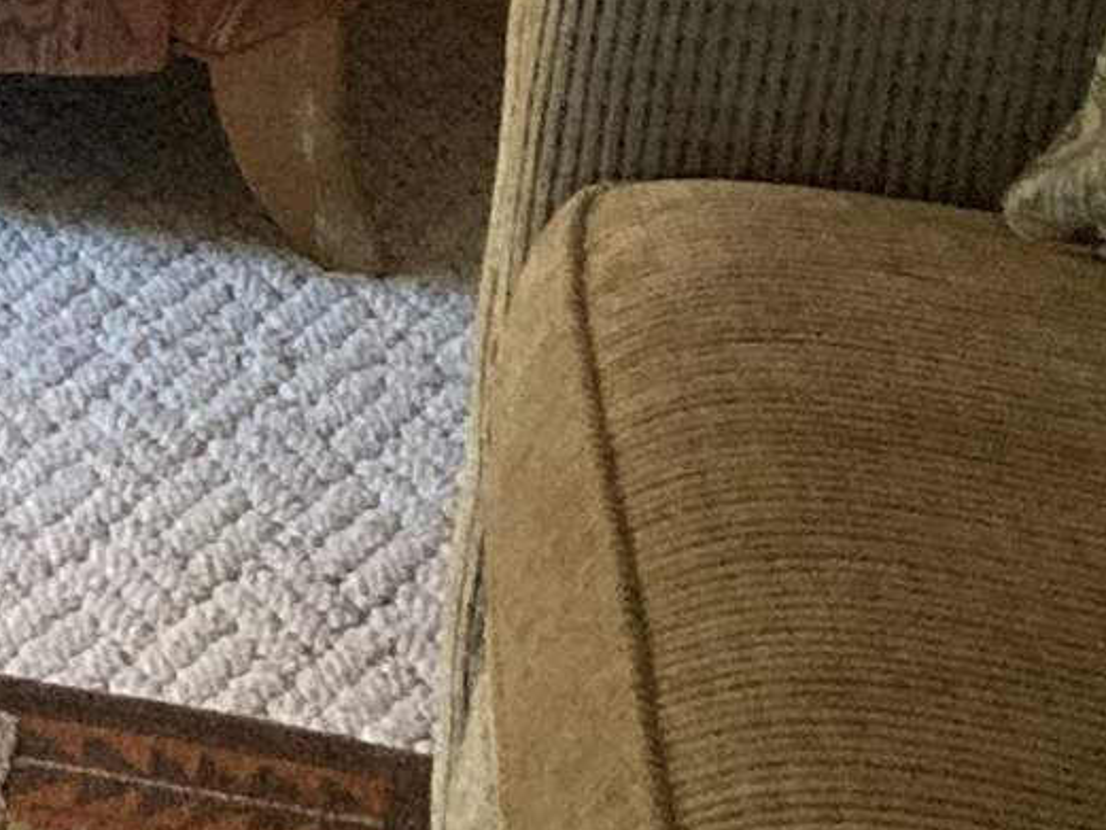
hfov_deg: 10.6
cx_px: -1337
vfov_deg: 8.3
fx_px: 5273
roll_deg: +0.3
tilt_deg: -10.5
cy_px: -1097
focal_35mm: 165
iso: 320
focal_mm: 3.99
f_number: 1.8
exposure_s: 1/60
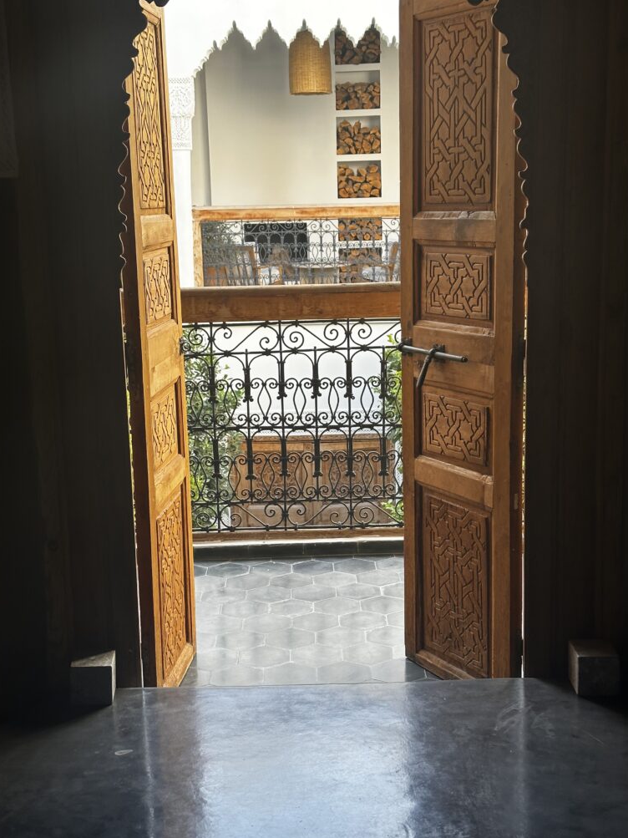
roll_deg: +1.6
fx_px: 1186
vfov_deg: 38.9
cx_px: 316
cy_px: 414
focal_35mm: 49
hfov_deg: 29.7
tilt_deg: -11.6
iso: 40
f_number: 1.78
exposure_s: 1/107
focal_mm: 6.86
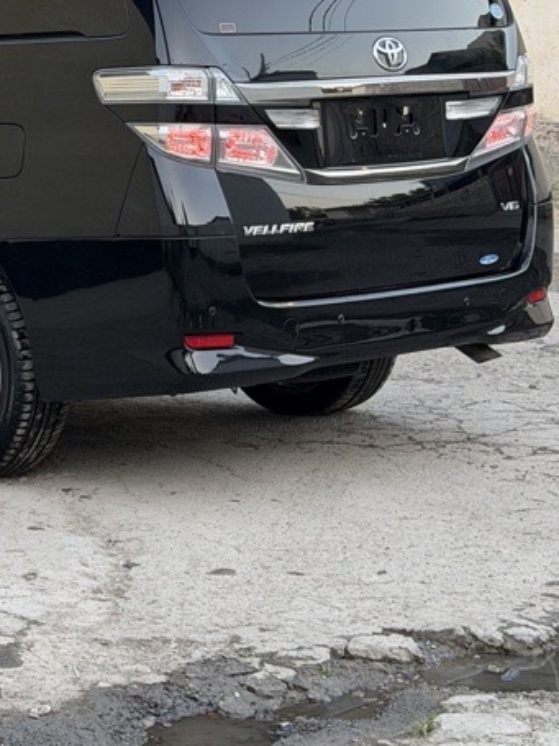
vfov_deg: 16.9
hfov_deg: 12.7
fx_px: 2456
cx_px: -74
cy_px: 10
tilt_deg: +0.4
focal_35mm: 114
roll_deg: +1.8
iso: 200
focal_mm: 6.76
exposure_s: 1/80
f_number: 1.78
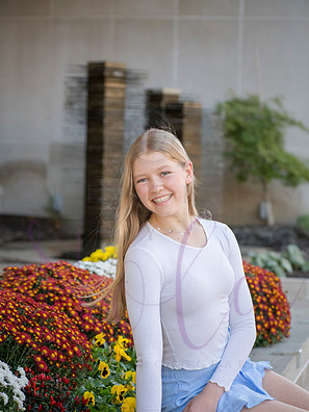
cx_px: 155
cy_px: 231
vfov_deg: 20.9
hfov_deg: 15.7
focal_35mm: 94
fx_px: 1119
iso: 400
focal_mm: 86
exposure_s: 1/320
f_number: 4
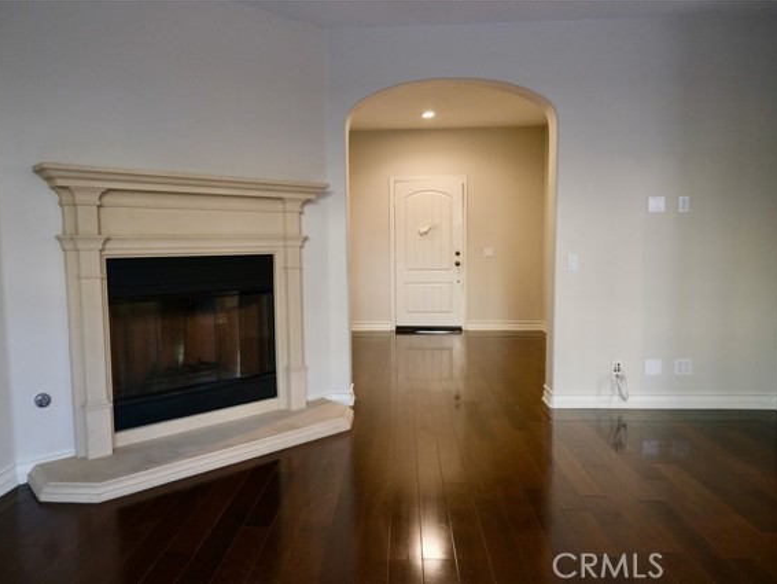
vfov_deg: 54.9
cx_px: 365
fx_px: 561
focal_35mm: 25
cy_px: 292
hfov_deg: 69.3
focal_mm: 15.2
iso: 1250
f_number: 3.5
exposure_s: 1/30
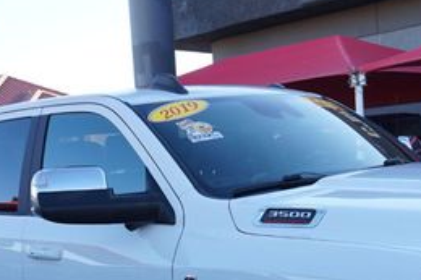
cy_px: 325
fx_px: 821
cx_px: 264
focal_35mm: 70
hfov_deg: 28.7
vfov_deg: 18.5
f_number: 5.6
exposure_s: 1/80
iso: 100
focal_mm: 19
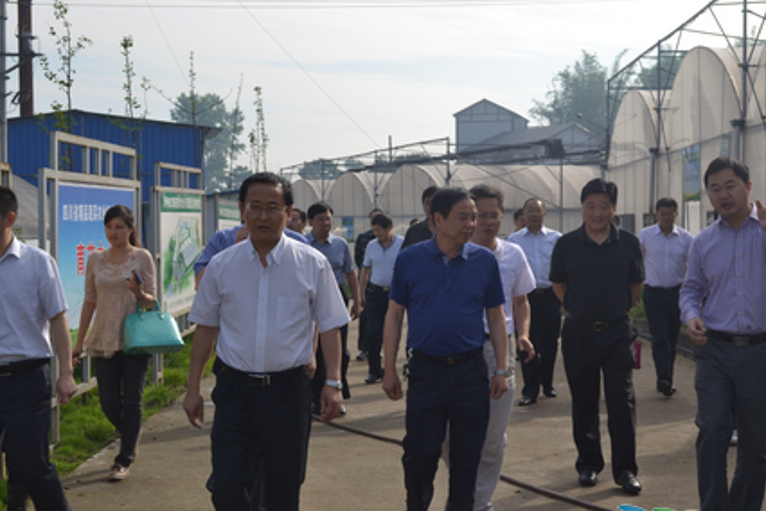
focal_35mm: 62
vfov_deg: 22.0
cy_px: 285
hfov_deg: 32.6
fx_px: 1310
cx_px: 396
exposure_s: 1/200
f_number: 10
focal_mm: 35
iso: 100
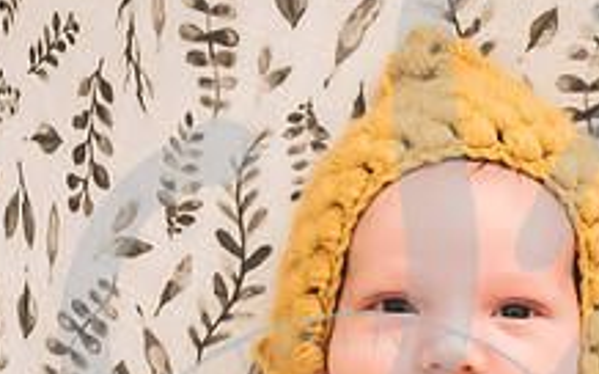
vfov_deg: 19.5
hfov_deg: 30.6
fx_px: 1061
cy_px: 364
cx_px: 495
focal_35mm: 65
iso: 3200
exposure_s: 1/160
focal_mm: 24
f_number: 2.8
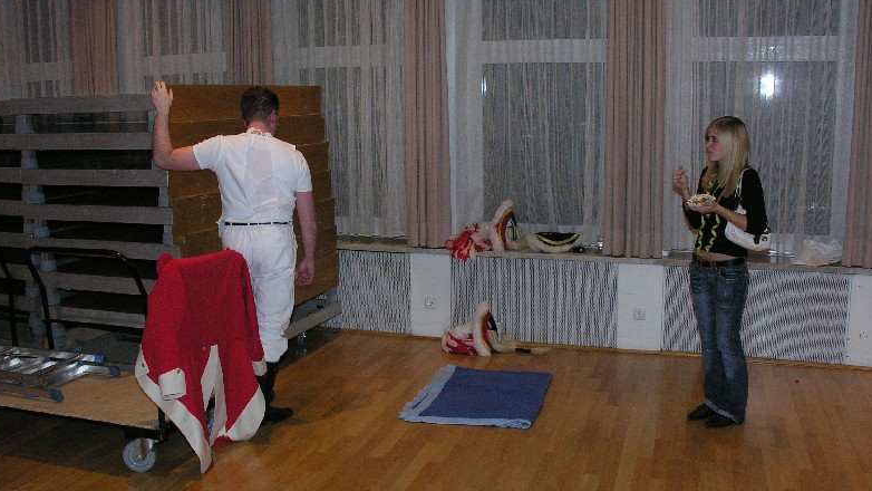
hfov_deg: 51.6
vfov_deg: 30.4
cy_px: 272
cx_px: 432
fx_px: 902
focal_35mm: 39
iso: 200
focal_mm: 8.9
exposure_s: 1/60.1
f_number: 4
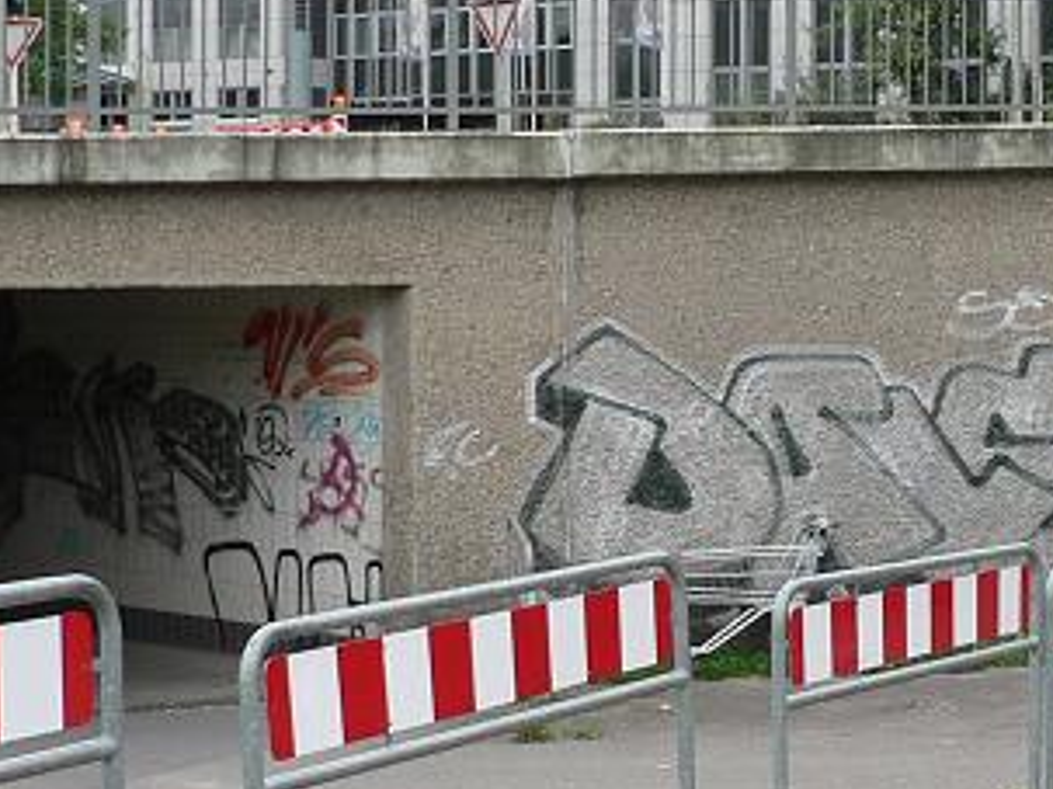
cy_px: 292
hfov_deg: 20.2
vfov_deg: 15.5
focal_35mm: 95
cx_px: 990
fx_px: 2889
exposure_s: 1/80
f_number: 2.8
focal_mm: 6
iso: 80
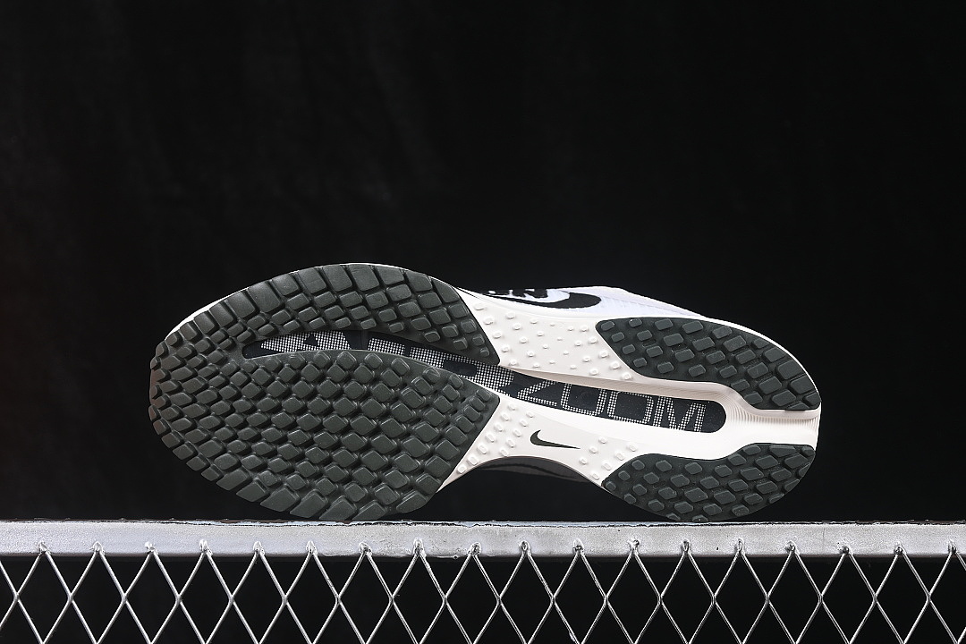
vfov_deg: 18.2
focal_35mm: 75
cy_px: 322
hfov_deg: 27.0
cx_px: 483
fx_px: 2012
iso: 160
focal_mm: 50
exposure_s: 1/60
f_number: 6.3
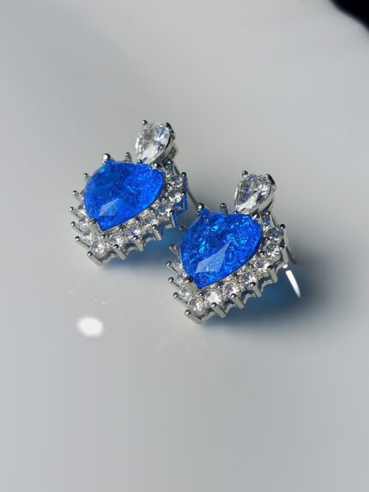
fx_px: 696
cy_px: 246
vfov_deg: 38.9
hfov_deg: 29.7
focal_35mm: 49
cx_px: 184
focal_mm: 3.98
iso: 50
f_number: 1.8
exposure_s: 1/105
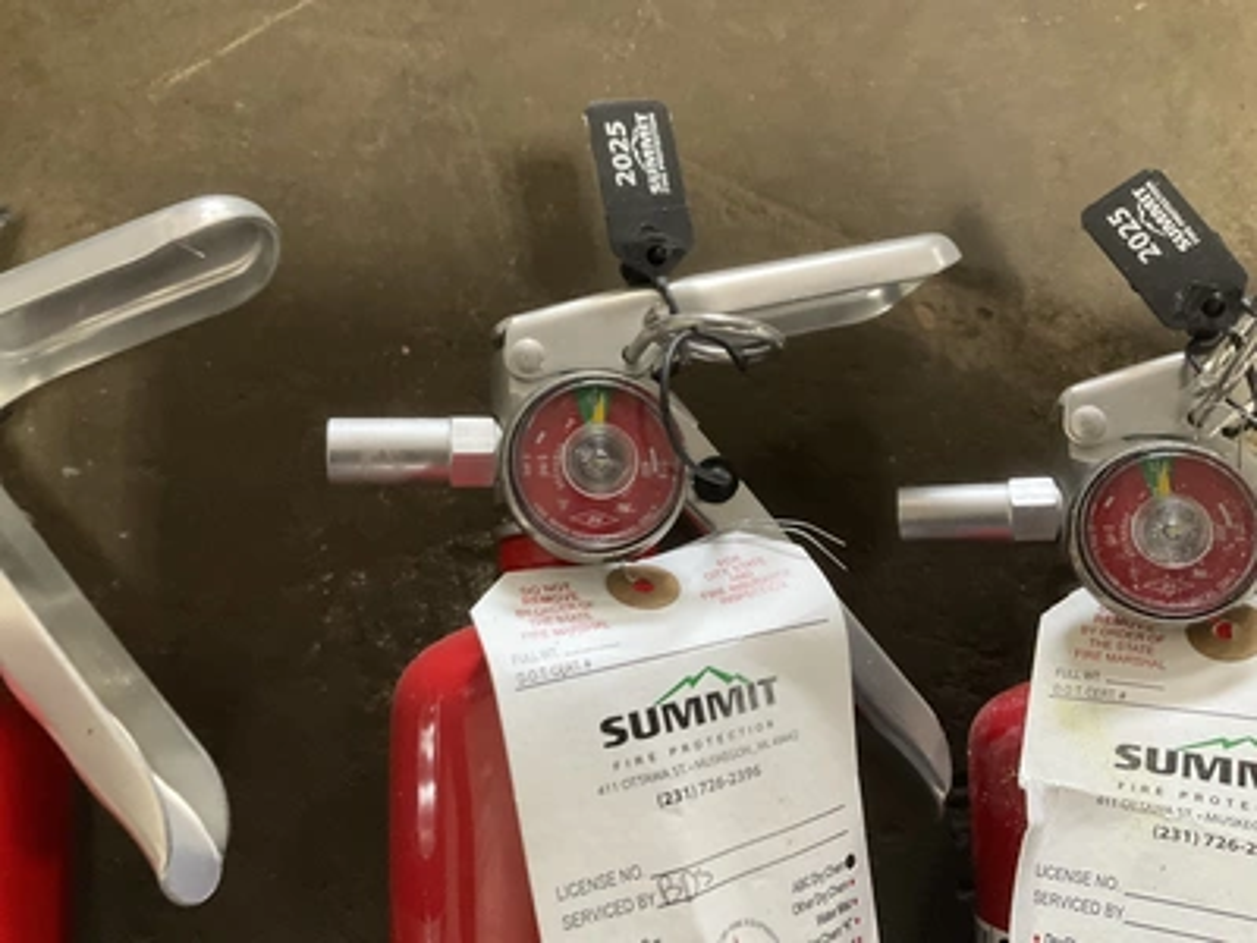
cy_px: 472
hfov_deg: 61.7
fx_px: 1053
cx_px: 628
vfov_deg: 48.2
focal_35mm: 29
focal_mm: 3
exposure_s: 1/60
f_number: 1.8
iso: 250
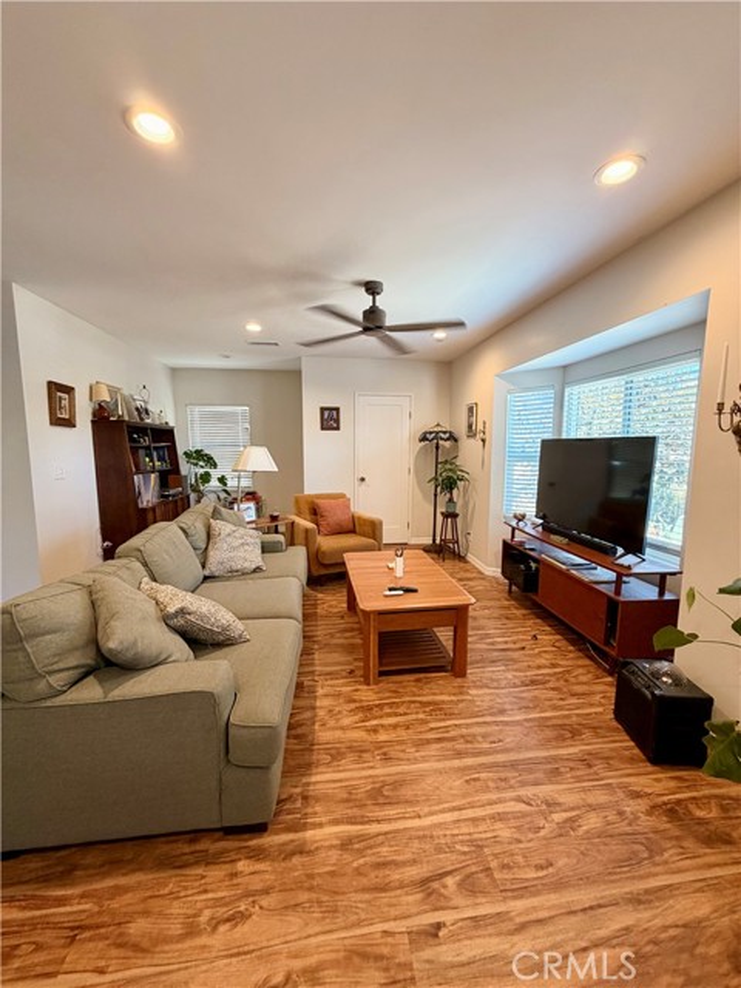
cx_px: 370
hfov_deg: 85.7
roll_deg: +0.0
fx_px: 400
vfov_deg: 102.1
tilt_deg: -6.6
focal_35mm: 14
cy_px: 494
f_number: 2.2
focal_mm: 2.22
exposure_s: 1/60
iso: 250
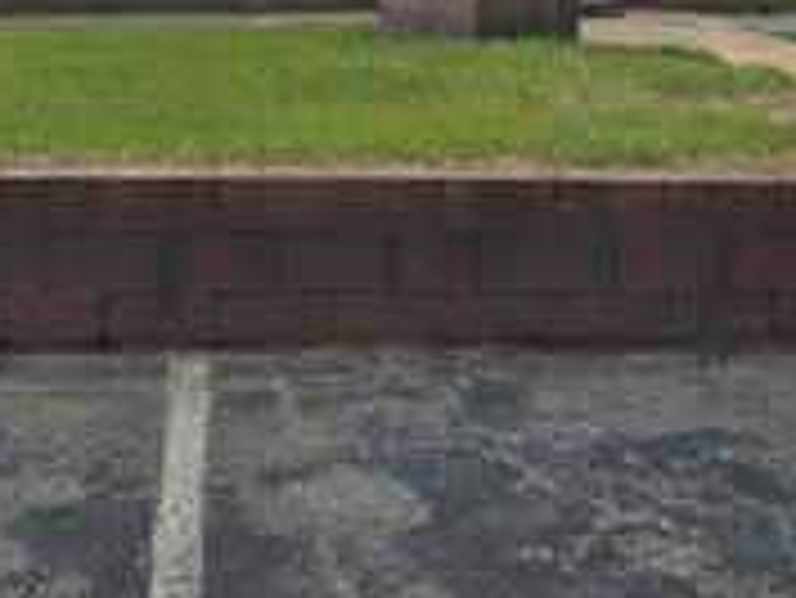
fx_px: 1496
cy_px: -205
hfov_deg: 29.8
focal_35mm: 65
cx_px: 346
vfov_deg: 20.4
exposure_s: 1/919
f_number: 1.7
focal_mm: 6.3
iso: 12
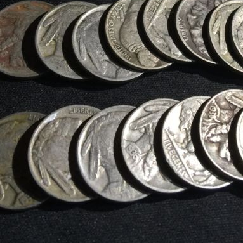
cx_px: 187
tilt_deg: -58.7
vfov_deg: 24.4
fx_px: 532
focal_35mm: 67
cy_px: -6
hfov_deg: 25.4
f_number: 2.2
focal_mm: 4.15
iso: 40
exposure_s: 1/30
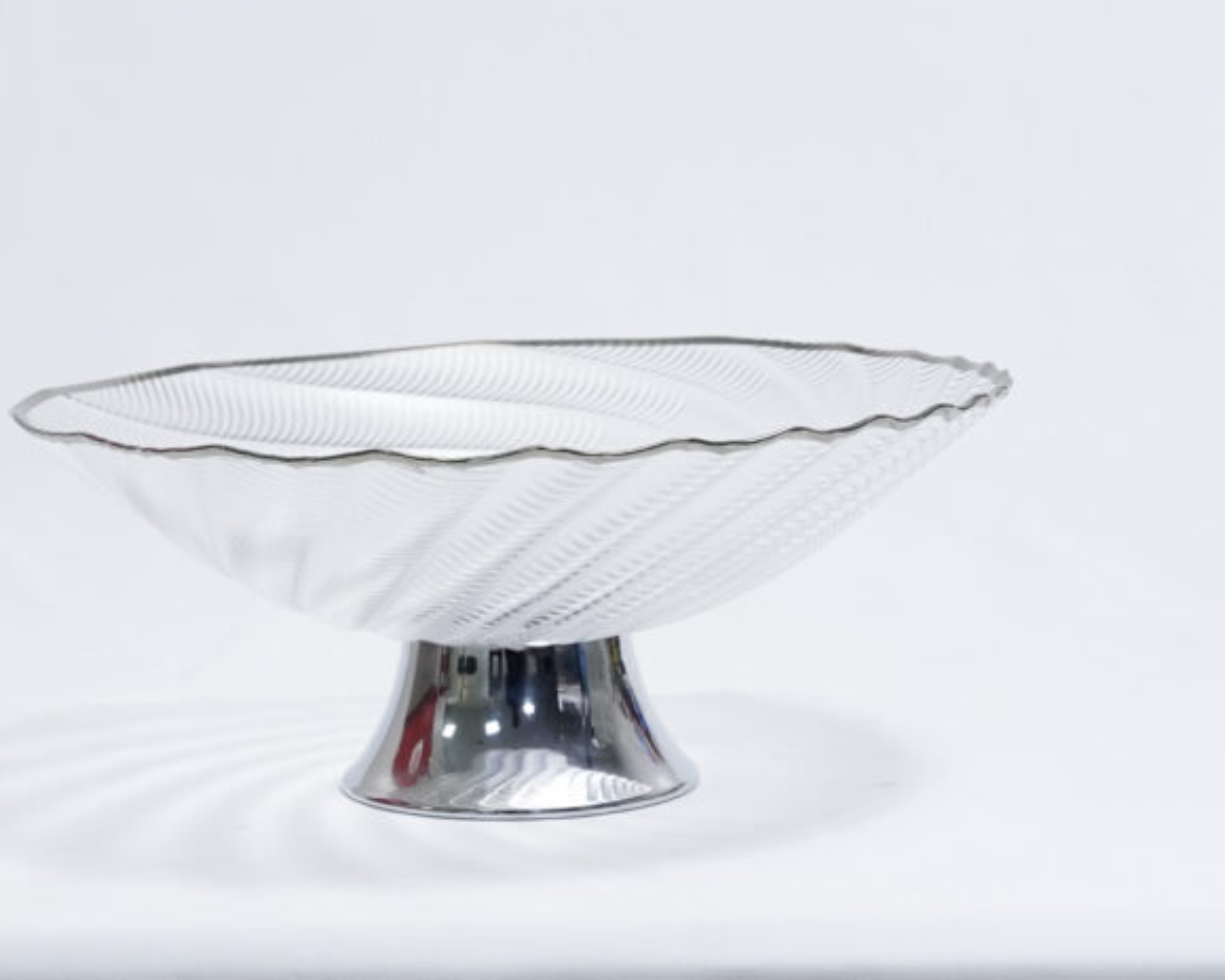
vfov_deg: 13.0
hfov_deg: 16.2
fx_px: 4314
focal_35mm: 119
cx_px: 530
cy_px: 489
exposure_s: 1/125
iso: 3200
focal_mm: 70
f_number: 10
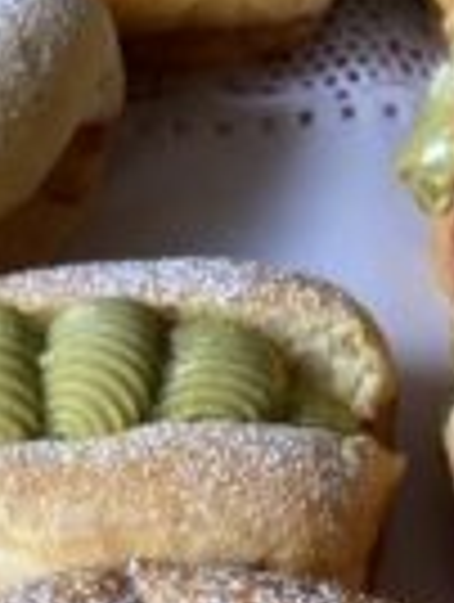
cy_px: 954
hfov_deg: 15.2
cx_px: 106
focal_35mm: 97
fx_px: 1691
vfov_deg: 17.7
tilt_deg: -59.2
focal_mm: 4.25
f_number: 1.8
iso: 125
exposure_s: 1/116
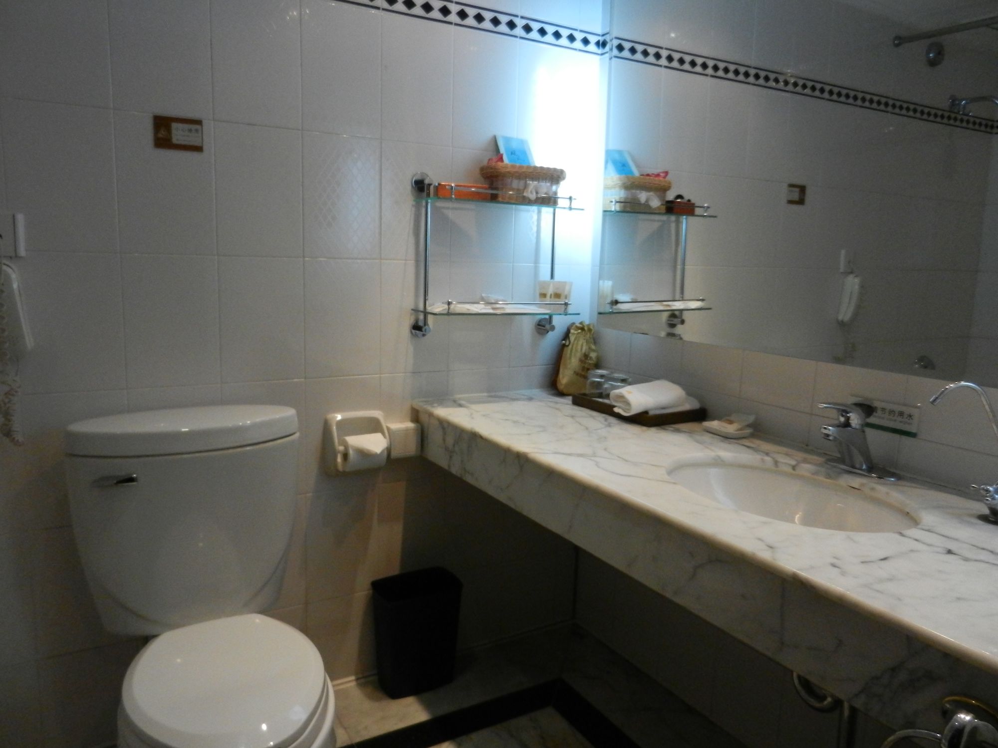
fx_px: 721
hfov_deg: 69.4
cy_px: 374
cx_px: 499
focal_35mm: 25
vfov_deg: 54.9
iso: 640
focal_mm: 4.5
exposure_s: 1/125
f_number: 3.5
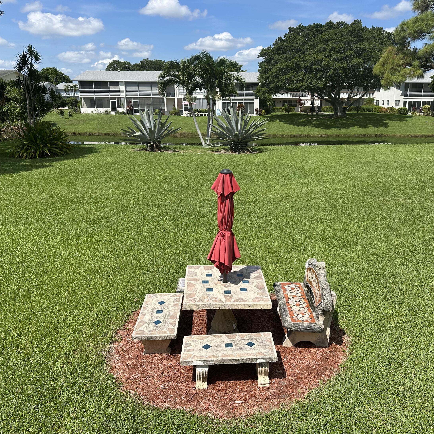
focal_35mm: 29
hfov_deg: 55.6
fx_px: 411
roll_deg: -0.3
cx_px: 234
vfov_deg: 55.6
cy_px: 217
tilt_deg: -15.6
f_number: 1.78
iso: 80
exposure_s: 1/5000
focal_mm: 6.86
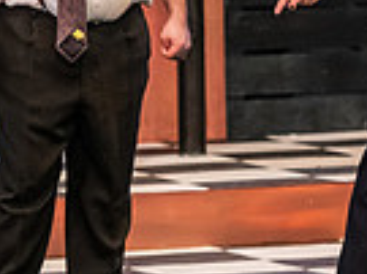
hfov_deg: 3.9
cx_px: 544
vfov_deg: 2.9
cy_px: -91
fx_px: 5349
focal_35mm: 505
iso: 2500
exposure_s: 1/200
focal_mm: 122
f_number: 3.5
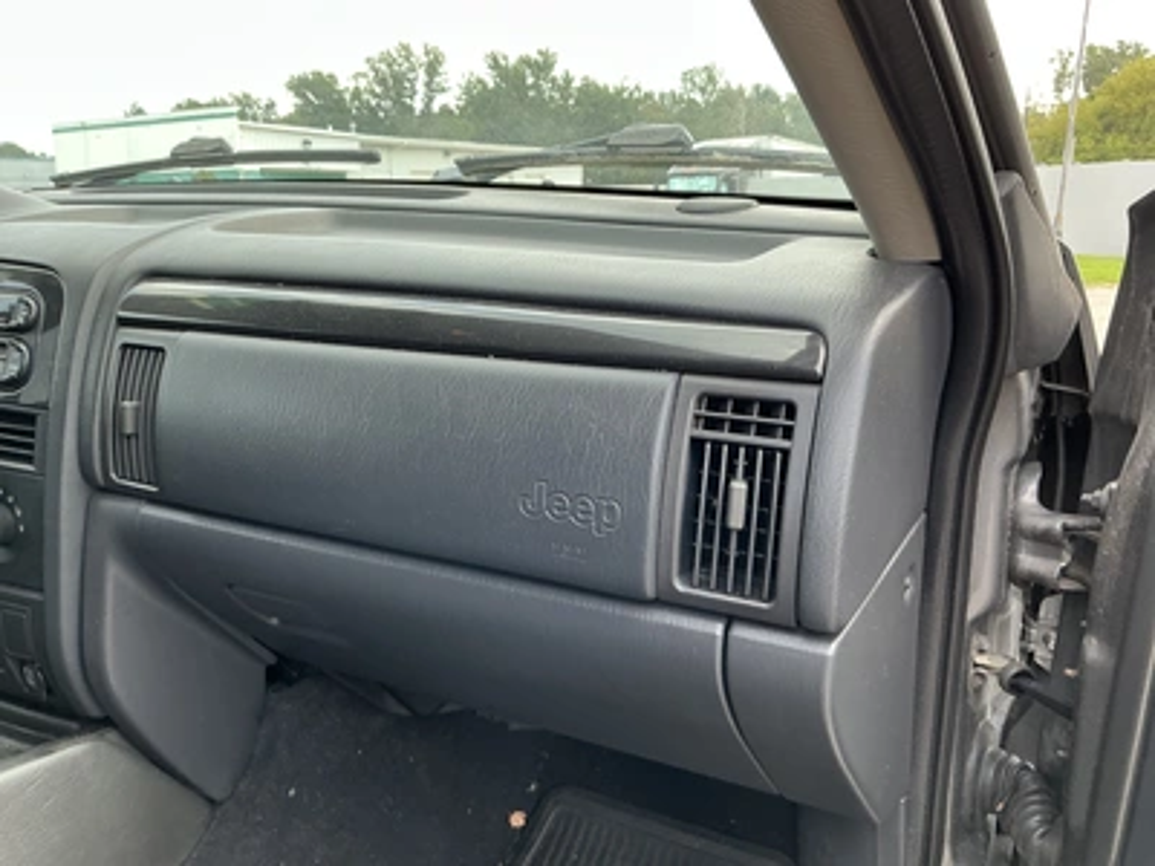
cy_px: 433
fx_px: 934
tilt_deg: -15.4
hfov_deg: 63.4
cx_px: 578
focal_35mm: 28
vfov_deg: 49.7
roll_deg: -0.7
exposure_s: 1/122
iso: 32
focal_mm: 3
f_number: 1.8
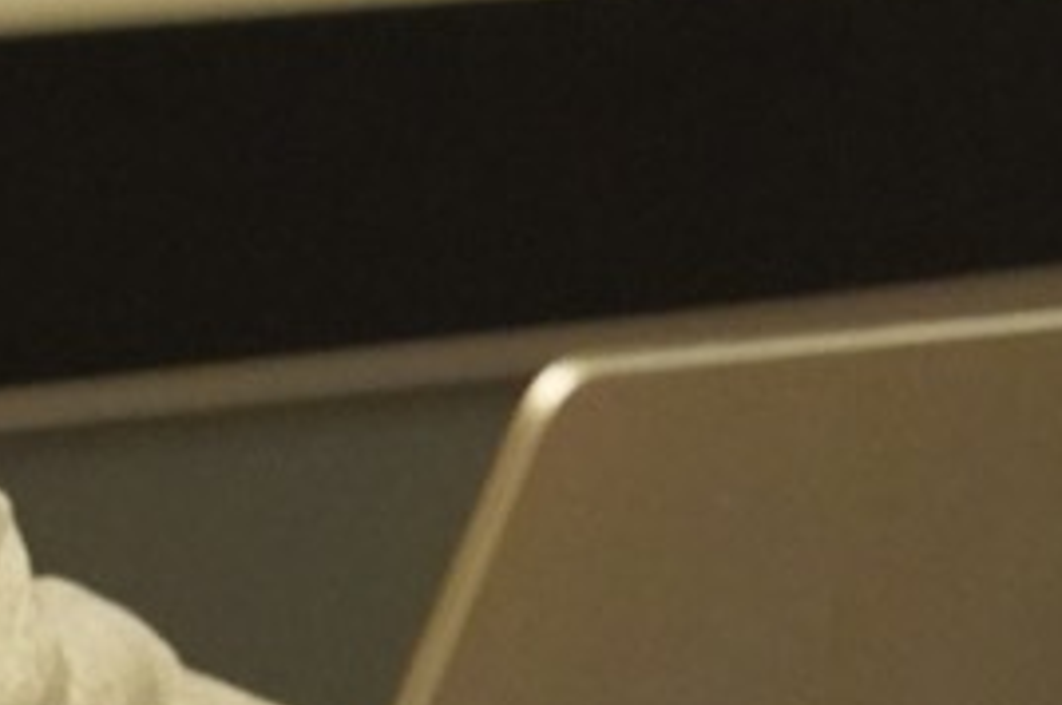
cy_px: -673
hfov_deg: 3.1
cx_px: -1046
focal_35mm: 672
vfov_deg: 2.0
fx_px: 19799
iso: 4000
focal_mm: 75
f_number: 4
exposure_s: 1/160
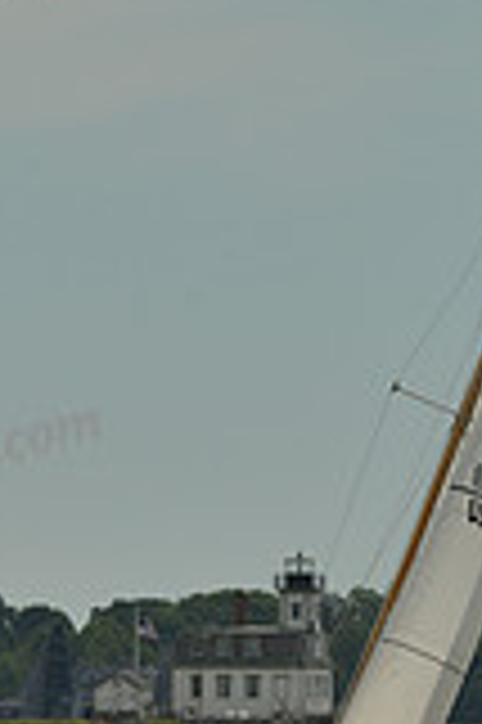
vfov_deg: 2.0
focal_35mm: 1011
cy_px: 193
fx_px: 20346
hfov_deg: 1.4
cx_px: 336
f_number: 9
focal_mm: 280
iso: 200
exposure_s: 1/1000
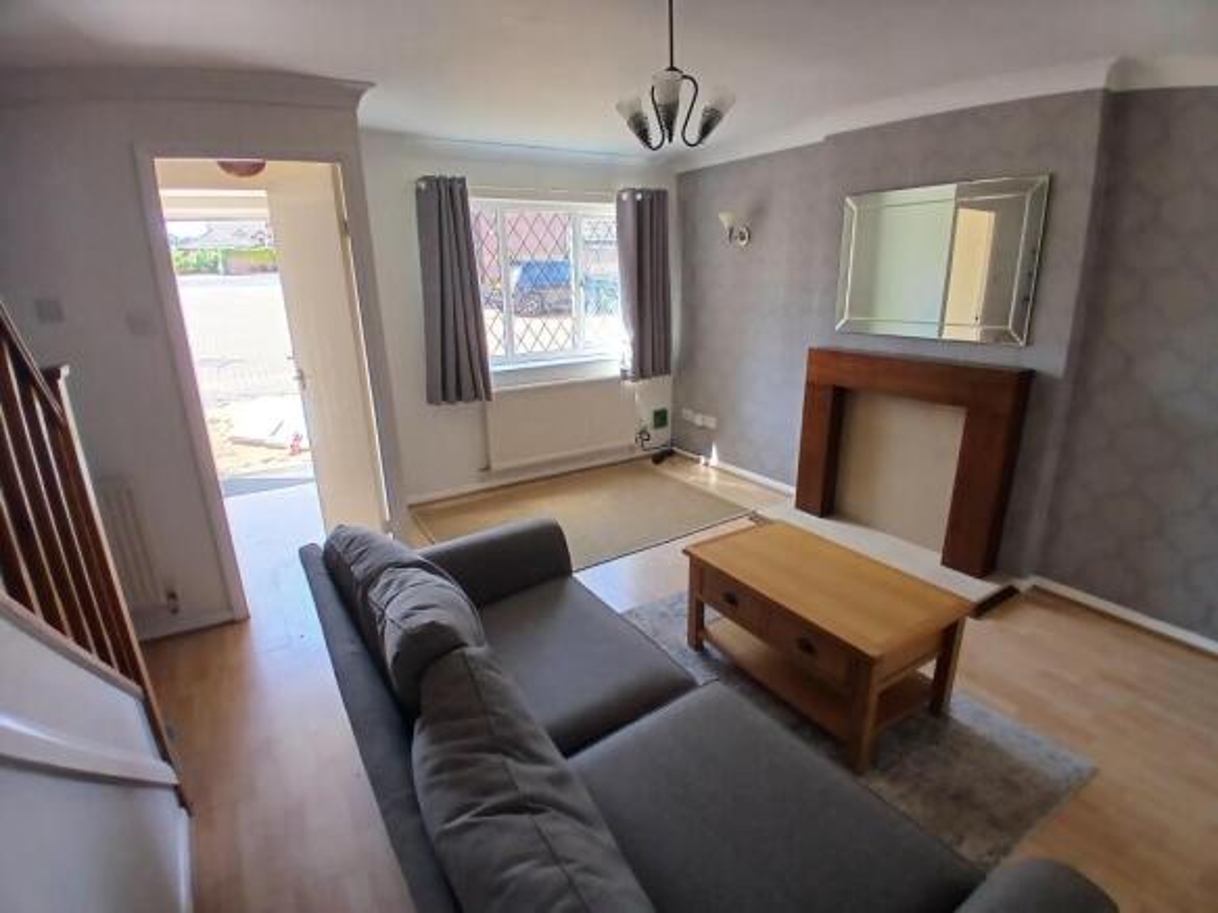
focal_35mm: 17
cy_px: 456
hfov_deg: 91.0
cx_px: 609
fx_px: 598
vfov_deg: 74.7
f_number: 2.2
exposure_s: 1/60
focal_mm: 1.4
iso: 64
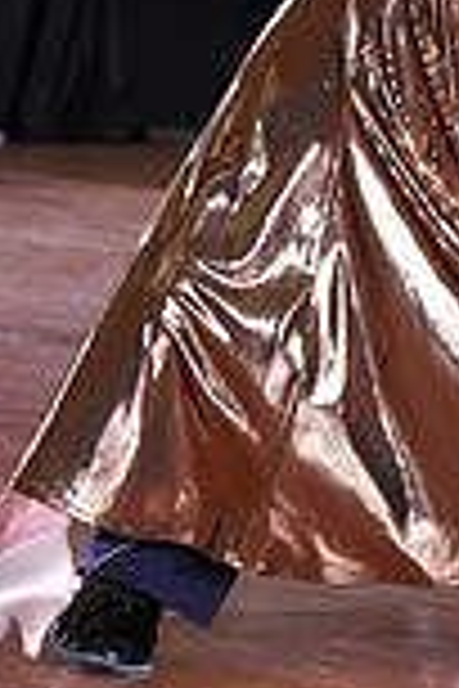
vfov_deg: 5.1
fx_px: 7630
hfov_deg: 3.4
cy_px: -310
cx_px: 506
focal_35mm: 399
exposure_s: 1/320
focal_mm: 105
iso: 5000
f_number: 5.6
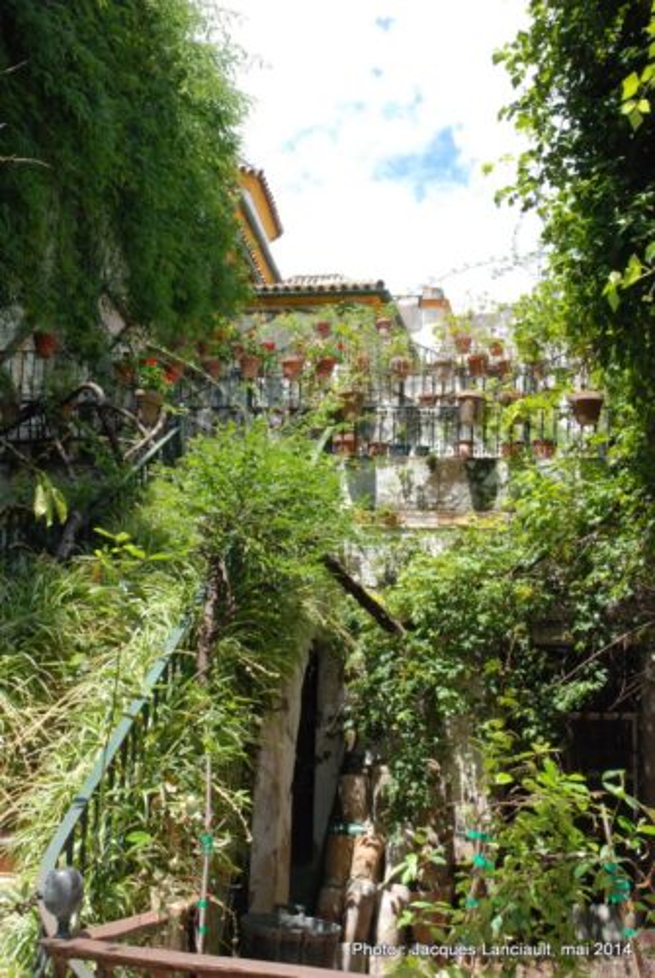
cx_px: 328
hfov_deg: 29.0
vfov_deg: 42.3
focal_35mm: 46
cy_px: 489
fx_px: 1265
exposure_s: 1/200
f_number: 18
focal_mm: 31
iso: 1000
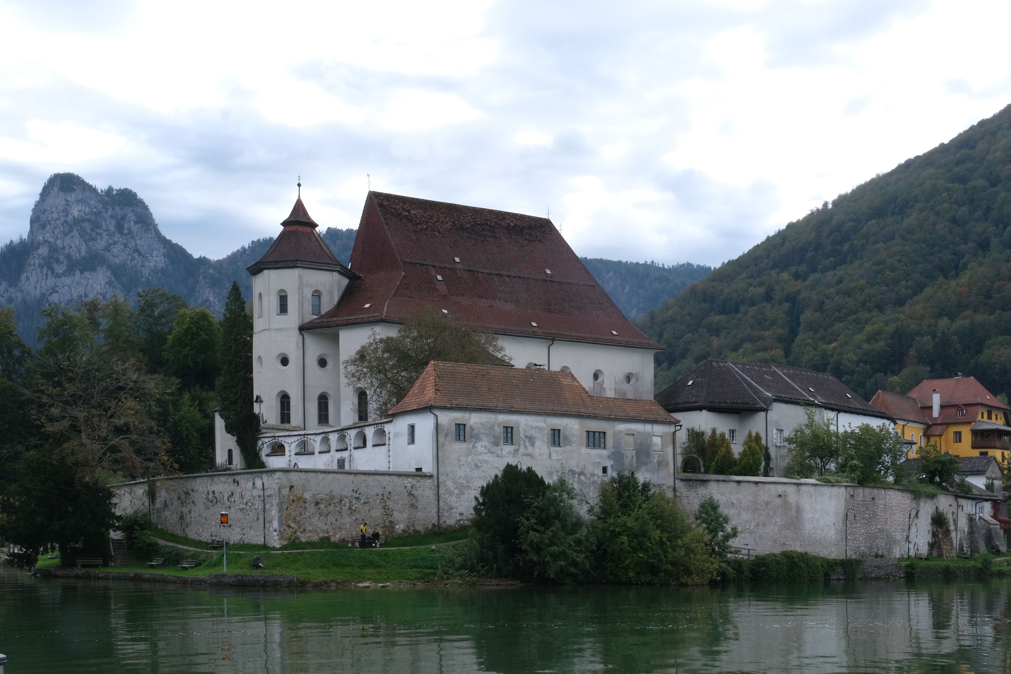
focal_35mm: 44
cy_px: 337
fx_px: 1236
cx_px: 506
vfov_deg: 30.5
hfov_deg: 44.5
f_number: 18
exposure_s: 1/52
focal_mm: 29.2
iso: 400
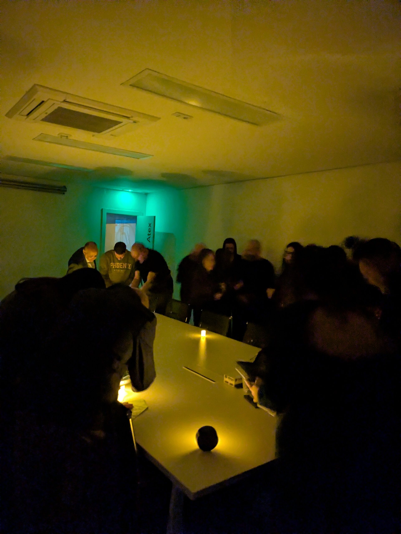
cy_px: 267
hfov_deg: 54.9
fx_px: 386
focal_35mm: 25
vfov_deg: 69.4
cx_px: 200
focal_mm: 5.43
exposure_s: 1/3.33
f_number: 1.89
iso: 1668
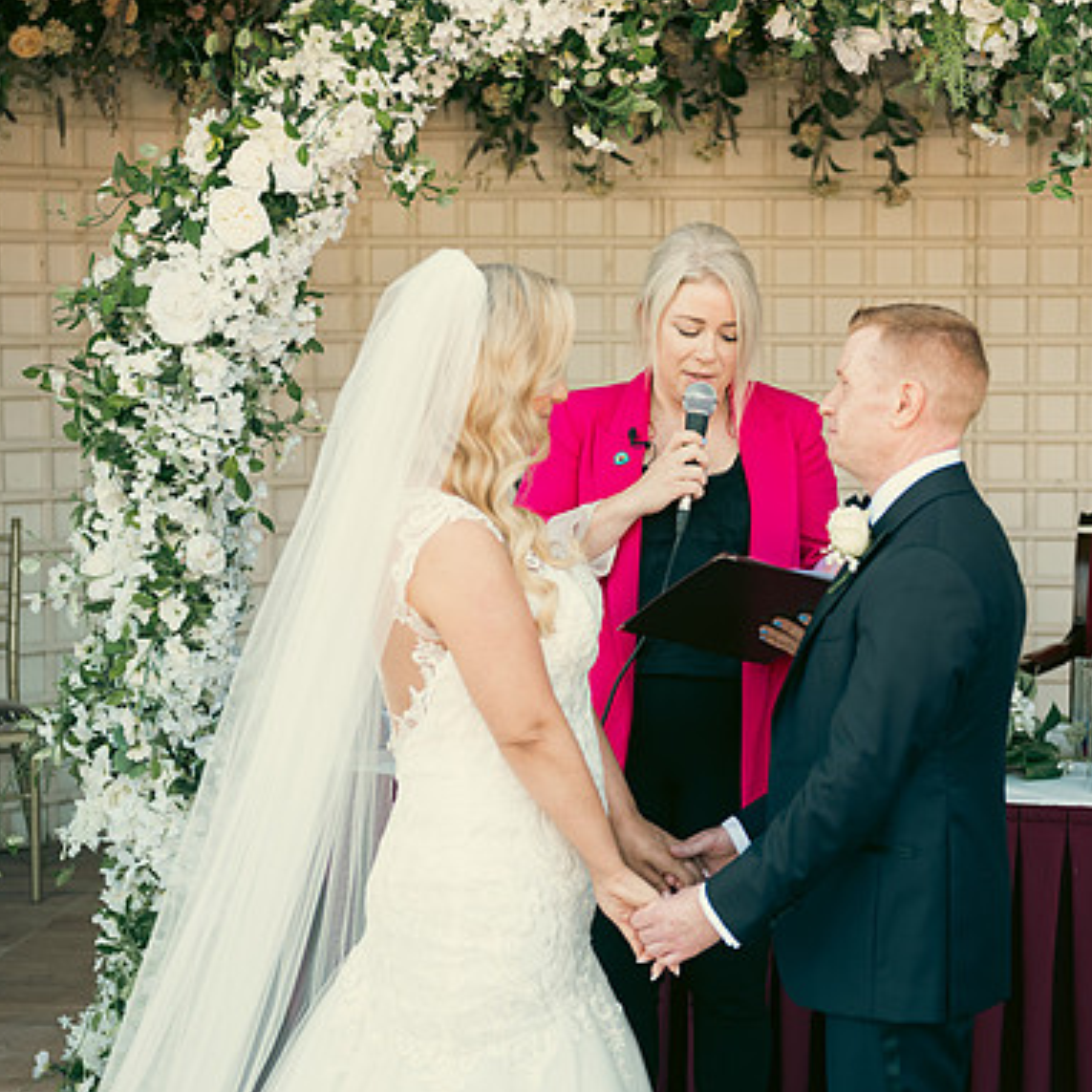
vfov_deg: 23.1
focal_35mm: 75
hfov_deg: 23.0
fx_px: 2677
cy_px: 552
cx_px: 676
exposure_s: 1/250
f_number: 3.5
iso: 320
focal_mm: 58
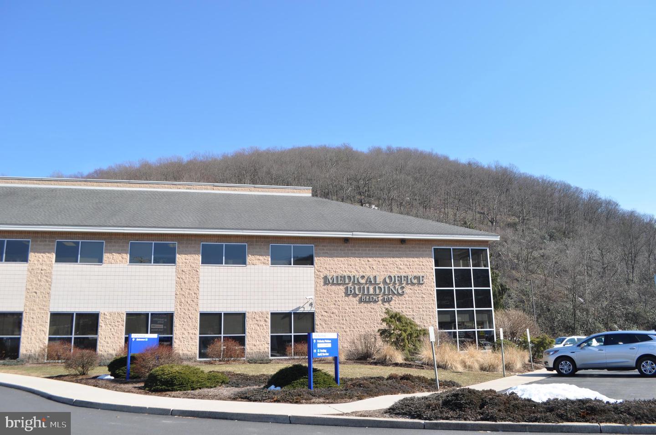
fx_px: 491
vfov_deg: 47.8
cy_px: 218
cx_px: 328
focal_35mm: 27
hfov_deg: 67.5
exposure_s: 1/320
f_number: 9
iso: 200
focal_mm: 18
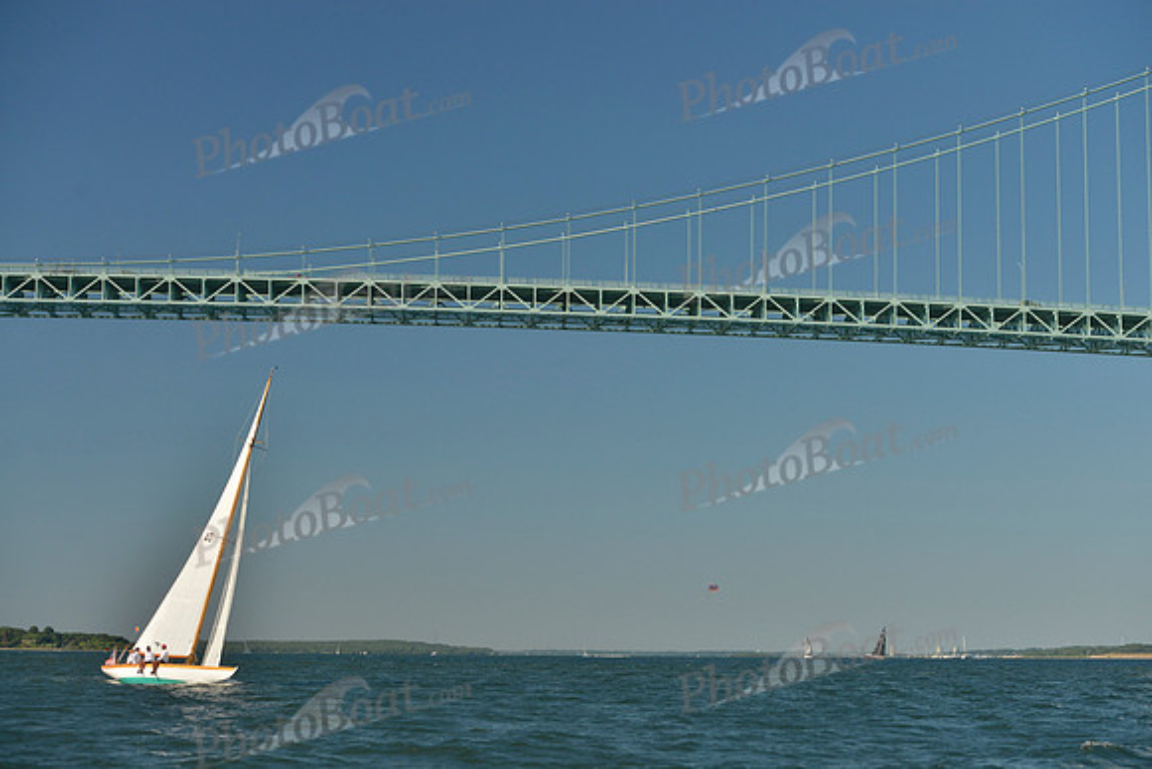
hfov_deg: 28.8
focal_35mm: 70
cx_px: 576
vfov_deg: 19.5
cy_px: 384
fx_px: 2240
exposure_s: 1/1250
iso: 400
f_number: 5.6
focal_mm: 70
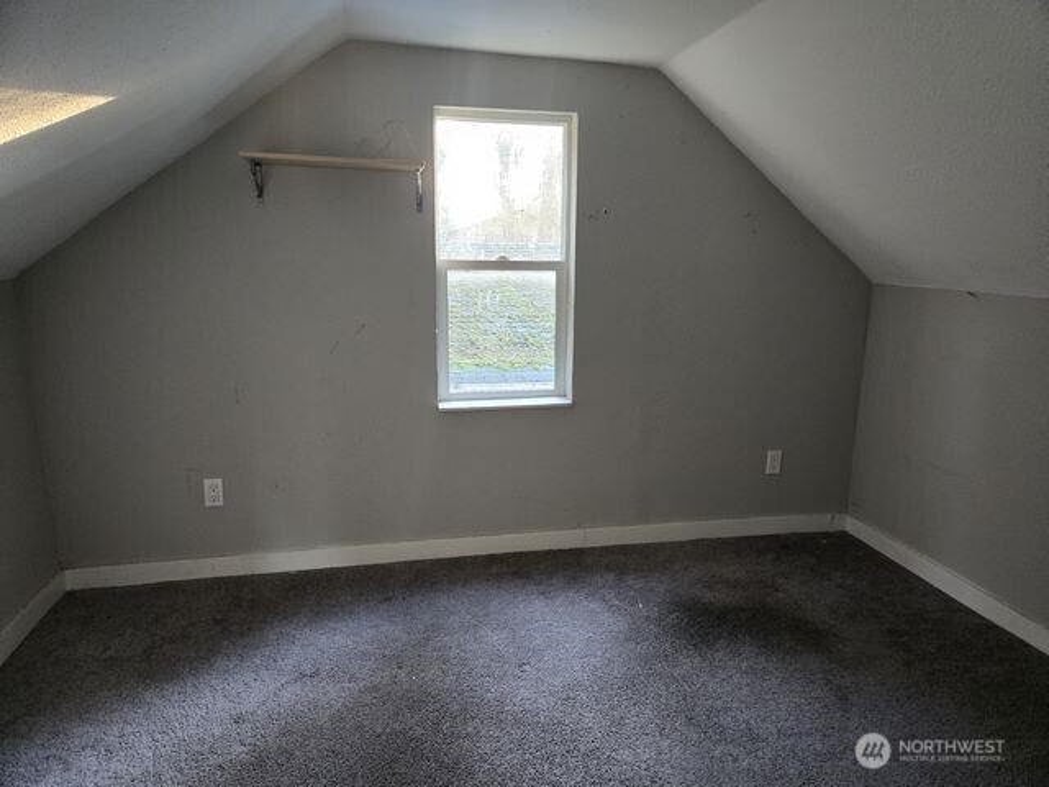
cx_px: 524
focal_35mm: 23
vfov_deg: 58.9
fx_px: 697
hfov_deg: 73.9
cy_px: 394
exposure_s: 1/60
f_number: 1.8
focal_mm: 5.4
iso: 500
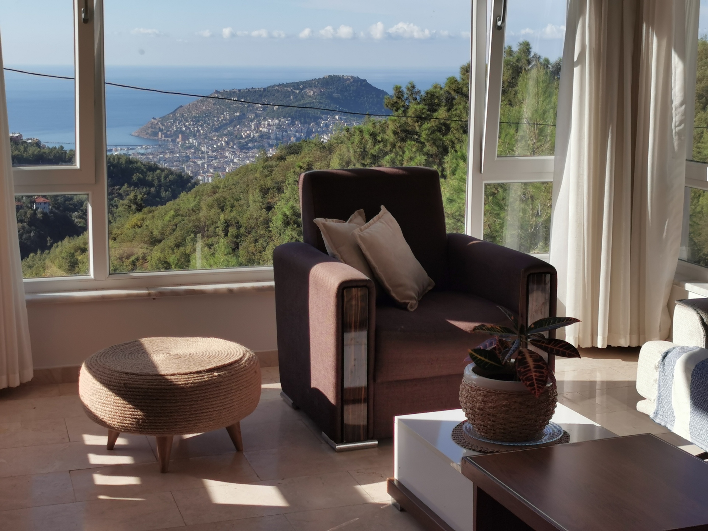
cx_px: 354
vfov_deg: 25.7
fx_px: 1166
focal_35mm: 57
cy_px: 266
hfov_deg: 33.8
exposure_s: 1/3106
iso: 50
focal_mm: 5.56
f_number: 1.6
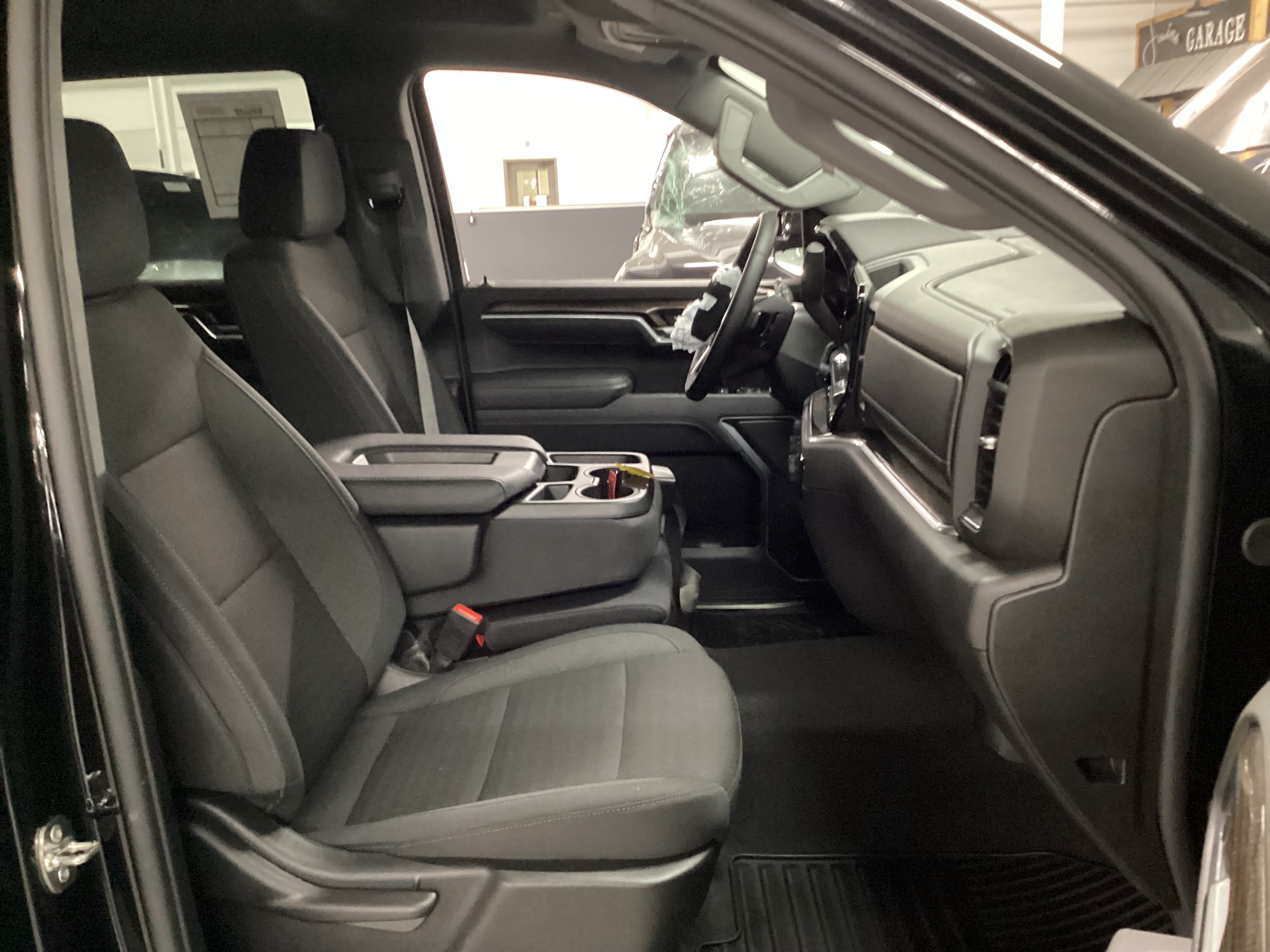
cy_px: 476
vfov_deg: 45.4
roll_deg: +2.8
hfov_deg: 58.4
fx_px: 1137
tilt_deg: -15.5
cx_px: 635
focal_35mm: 31
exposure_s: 1/20
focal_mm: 3.3
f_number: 2.4
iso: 640
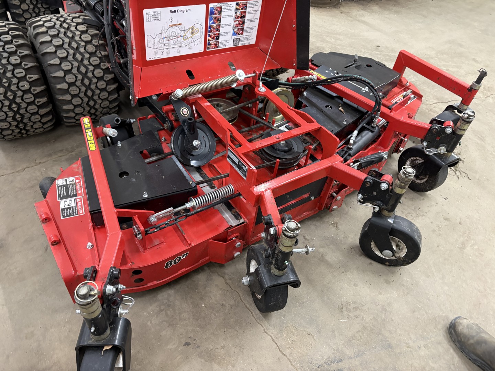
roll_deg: -6.8
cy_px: 186
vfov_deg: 53.1
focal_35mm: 26
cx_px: 248
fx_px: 372
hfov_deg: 67.3
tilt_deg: -44.3
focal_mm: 5.96
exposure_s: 1/60
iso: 320
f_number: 1.6
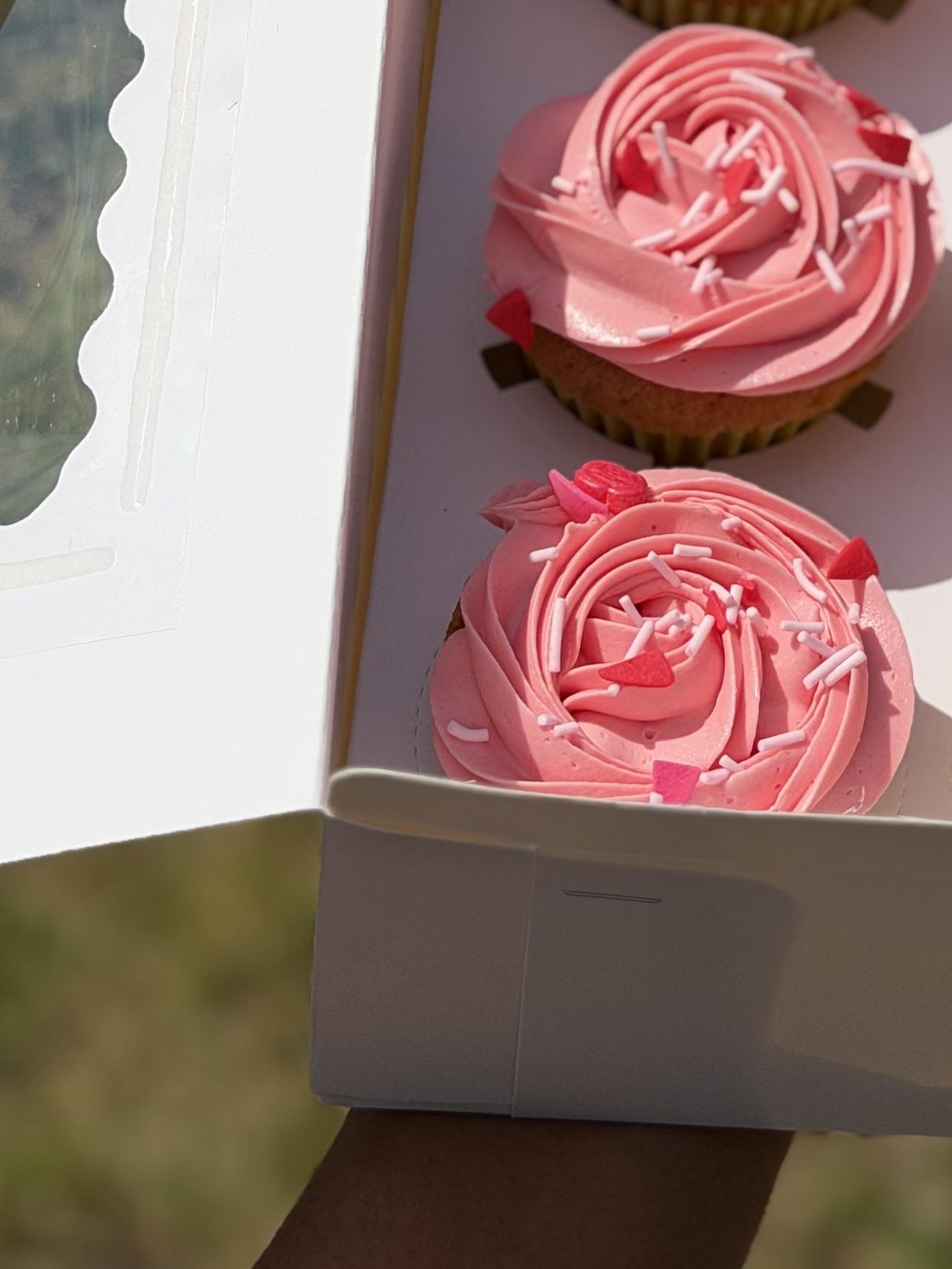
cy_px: -5
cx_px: 960
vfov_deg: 17.2
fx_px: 4107
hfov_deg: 13.0
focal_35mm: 112
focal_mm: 6.76
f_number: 1.78
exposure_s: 1/13333
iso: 80
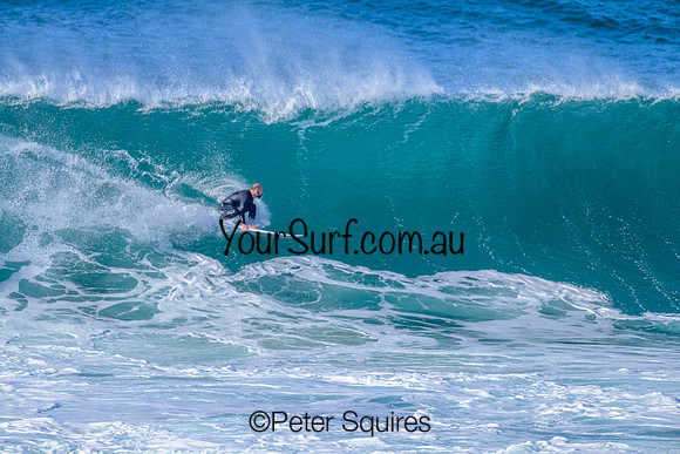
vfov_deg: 2.0
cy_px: 173
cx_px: 259
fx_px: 13090
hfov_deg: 3.0
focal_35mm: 693
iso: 720
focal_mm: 560
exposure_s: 1/2000
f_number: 8
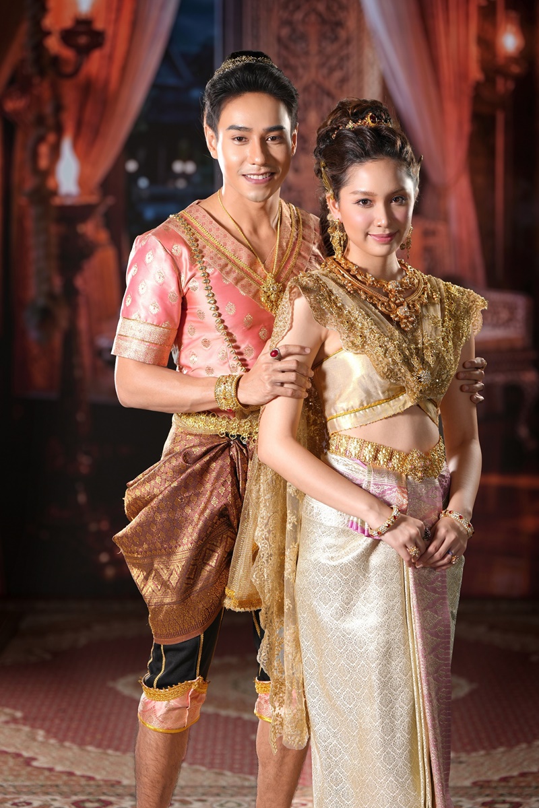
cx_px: 270
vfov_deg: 12.9
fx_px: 3571
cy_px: 404
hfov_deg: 8.6
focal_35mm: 159
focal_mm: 159
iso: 100
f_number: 3.2
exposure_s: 1/125
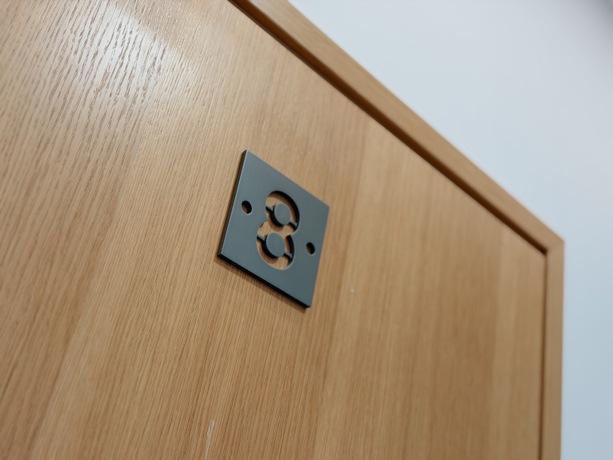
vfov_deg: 30.3
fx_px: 850
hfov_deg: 39.7
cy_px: 230
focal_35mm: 48
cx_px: 306
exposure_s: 1/100
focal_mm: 6.76
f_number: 1.78
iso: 80
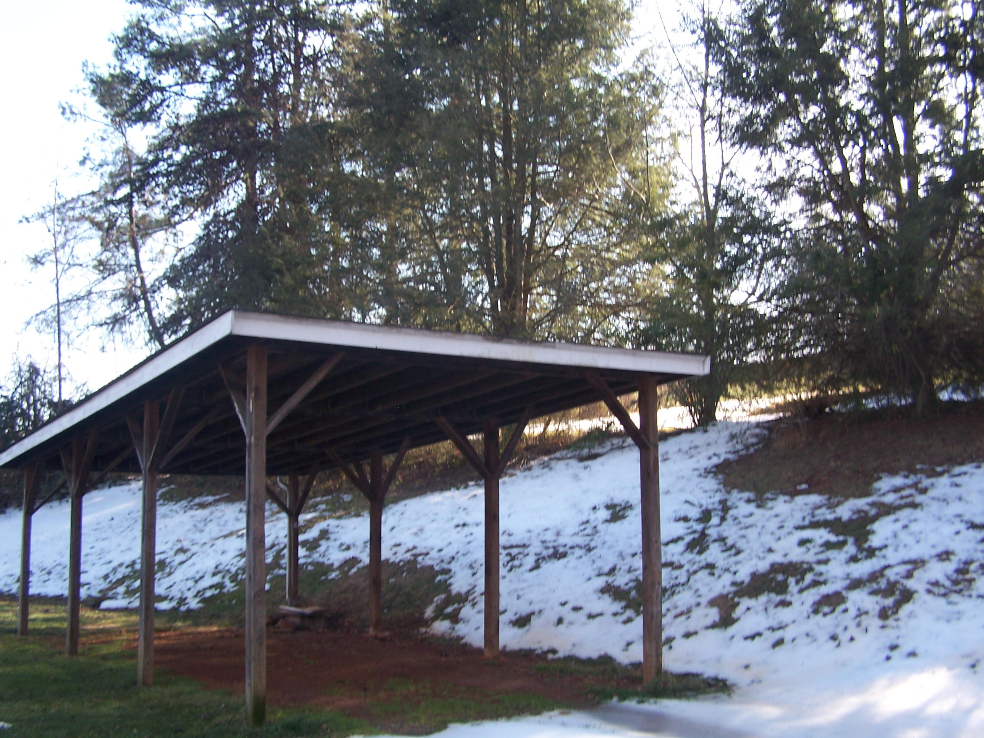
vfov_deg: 37.7
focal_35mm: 38
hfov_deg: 49.0
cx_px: 492
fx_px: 1080
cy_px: 369
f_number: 2.8
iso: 80
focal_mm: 6.3
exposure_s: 1/160
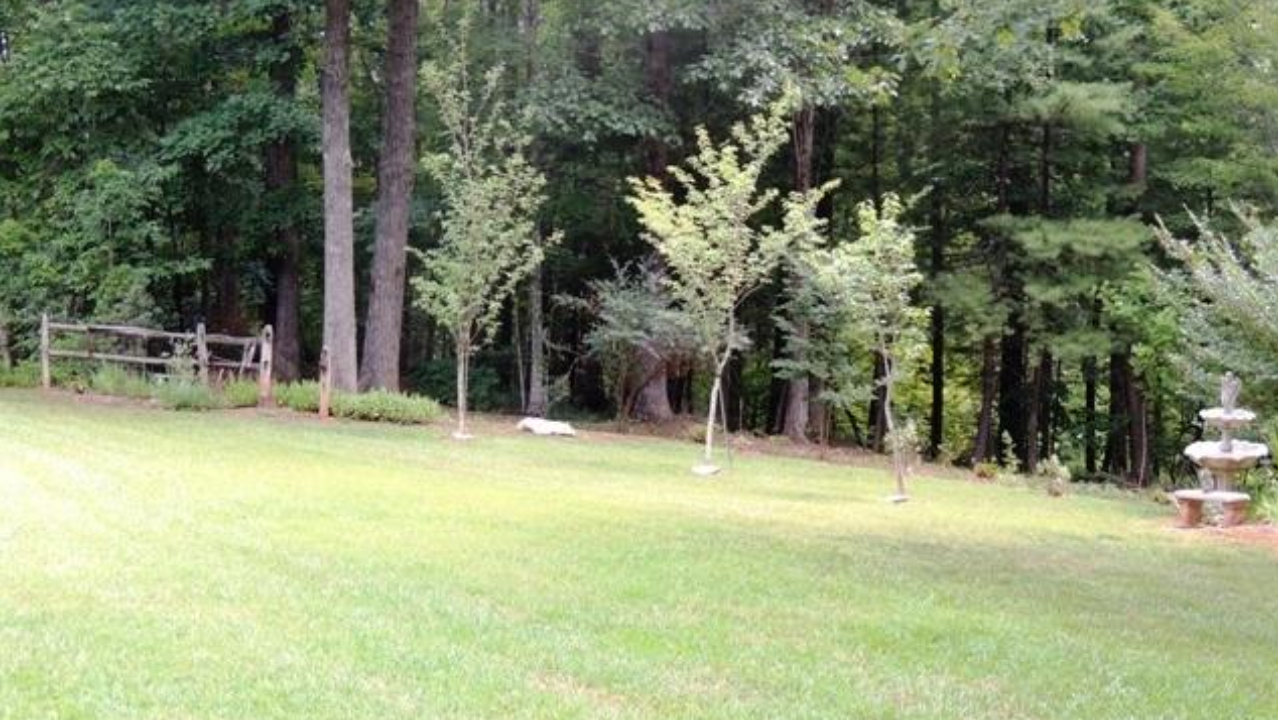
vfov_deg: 18.2
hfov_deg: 31.9
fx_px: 2237
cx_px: 643
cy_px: 274
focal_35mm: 66
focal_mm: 10.7
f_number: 3.7
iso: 180
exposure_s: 1/60
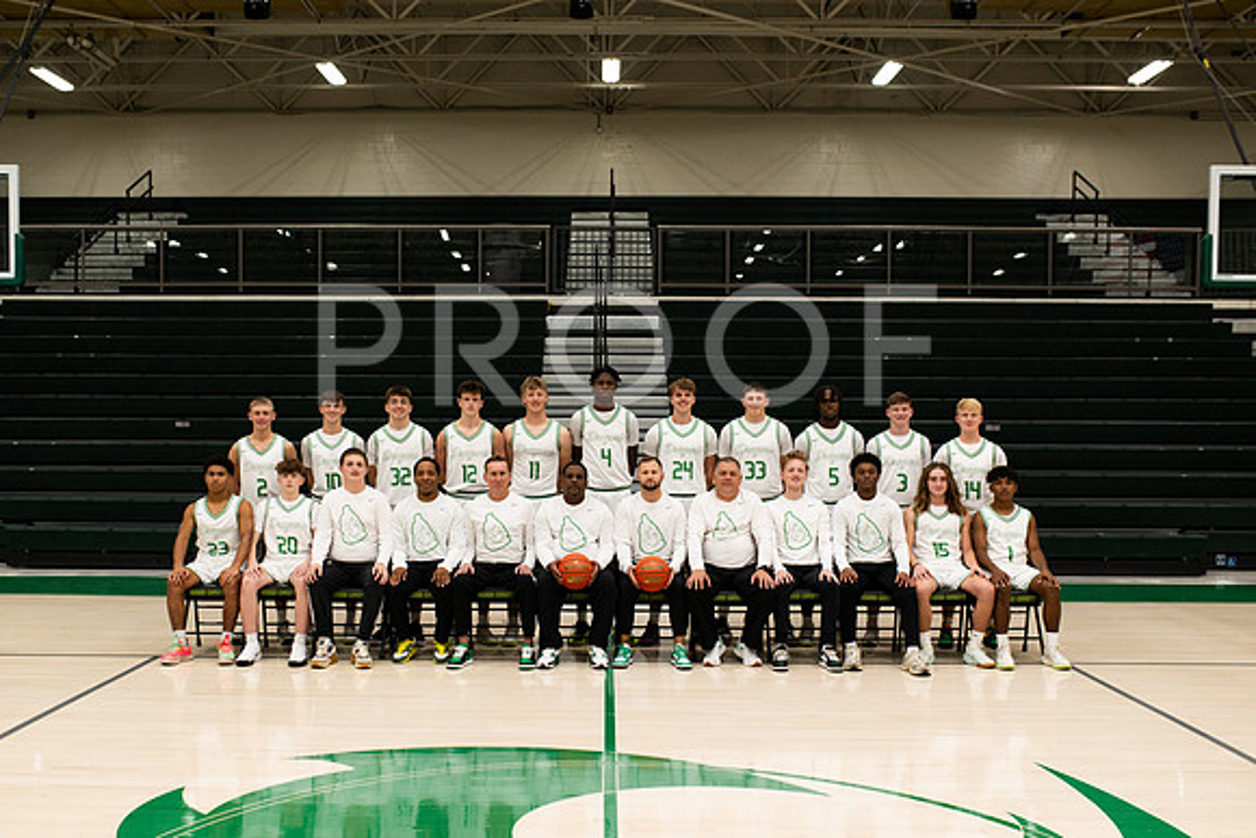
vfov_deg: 33.7
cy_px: 467
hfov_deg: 48.9
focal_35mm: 40
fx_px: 1380
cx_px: 590
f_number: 2.5
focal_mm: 35
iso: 400
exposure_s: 1/160
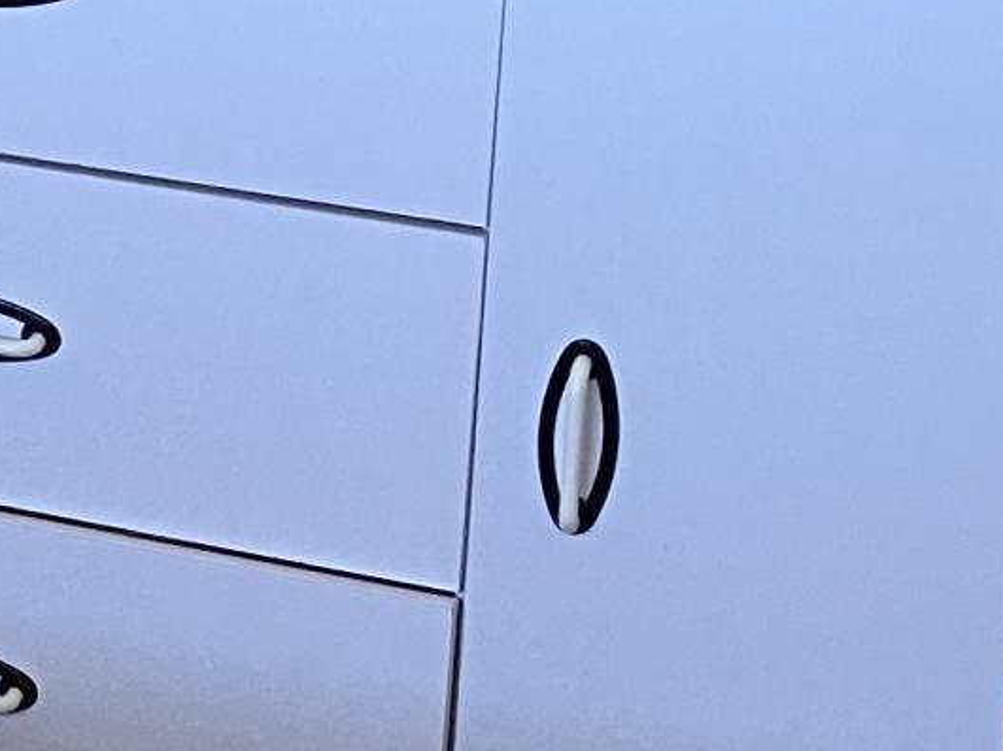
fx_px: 4258
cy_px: -251
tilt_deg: -14.0
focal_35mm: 147
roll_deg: +0.0
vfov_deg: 9.9
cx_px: -776
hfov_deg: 12.3
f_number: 1.8
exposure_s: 1/60
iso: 200
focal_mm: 4.25
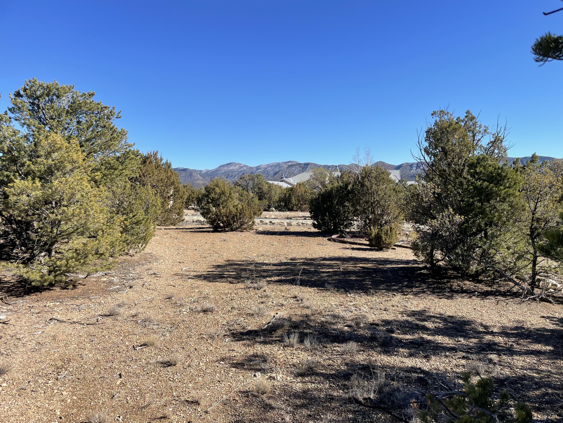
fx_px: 423
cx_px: 282
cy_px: 212
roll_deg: +0.8
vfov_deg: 53.1
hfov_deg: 67.3
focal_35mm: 26
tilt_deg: -2.6
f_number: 1.6
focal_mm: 4.2
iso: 32
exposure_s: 1/2506
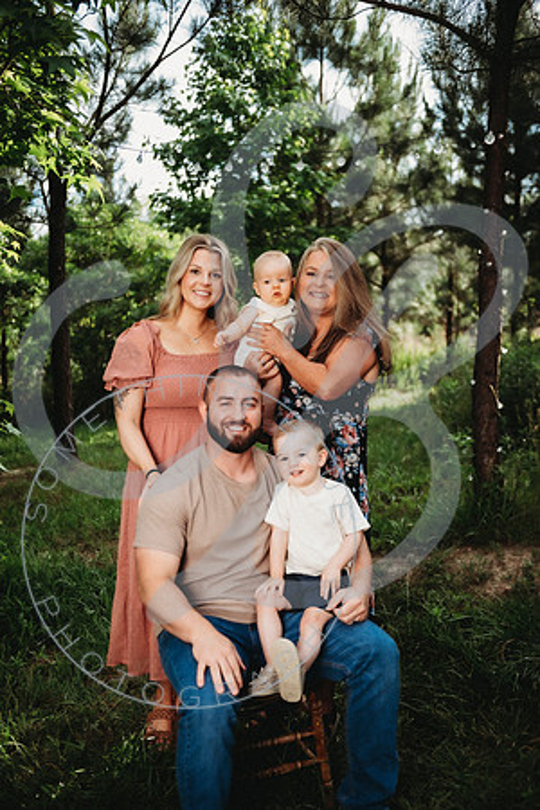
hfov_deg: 35.1
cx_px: 270
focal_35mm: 38
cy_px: 405
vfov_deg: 50.7
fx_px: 855
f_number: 2.8
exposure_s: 1/200
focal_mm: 38
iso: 50
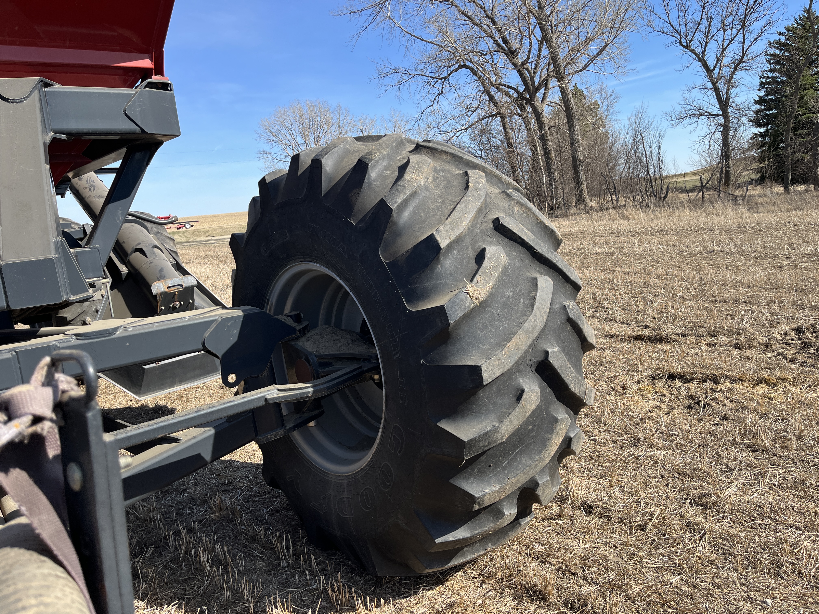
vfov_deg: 53.1
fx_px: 615
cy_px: 307
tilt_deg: -10.7
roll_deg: +6.8
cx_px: 410
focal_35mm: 26
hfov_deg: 67.3
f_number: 1.6
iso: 50
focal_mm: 5.1
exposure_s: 1/2062
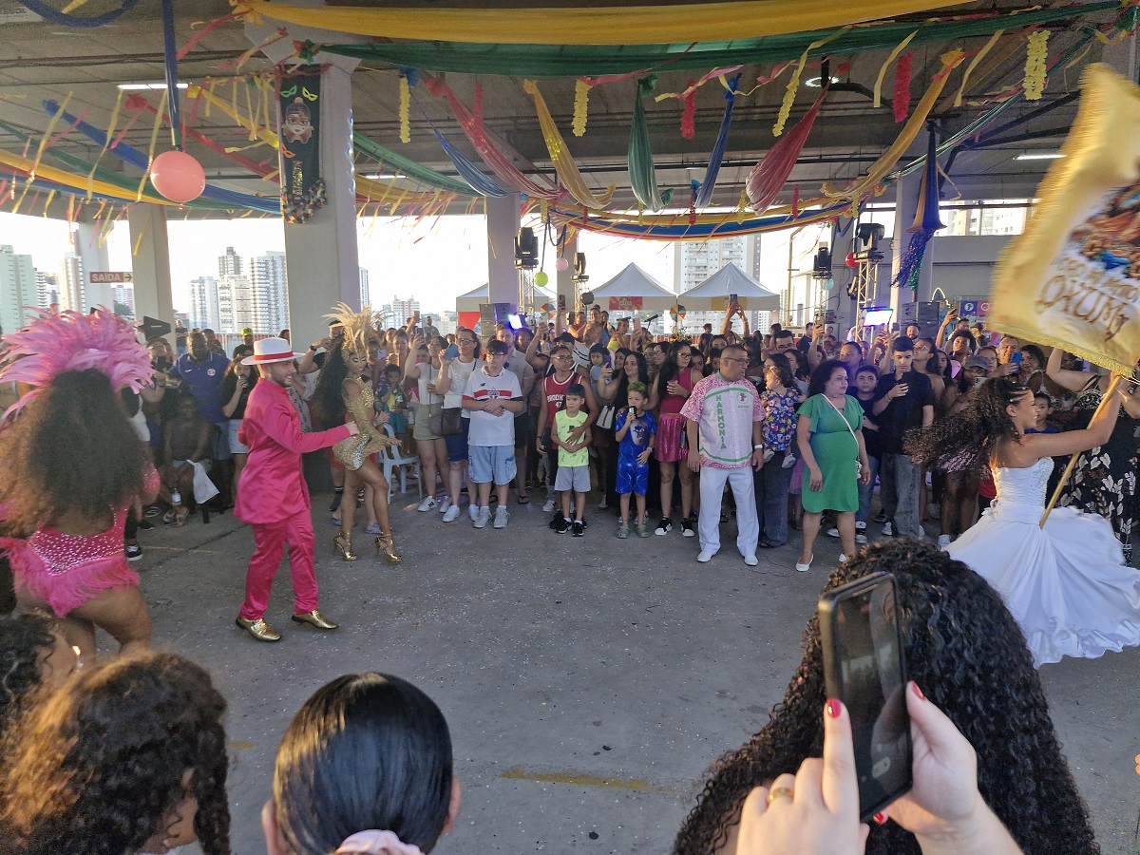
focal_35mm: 23
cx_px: 570
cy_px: 428
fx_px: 757
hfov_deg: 73.9
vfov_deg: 58.9
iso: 80
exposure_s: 1/180
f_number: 1.8
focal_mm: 5.54
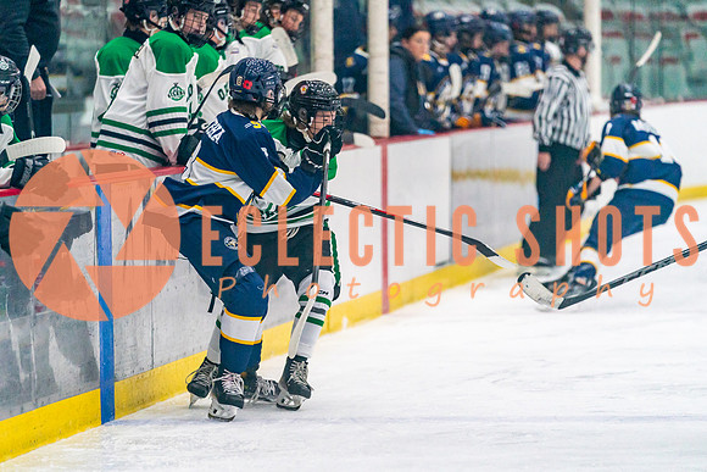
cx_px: 296
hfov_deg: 8.6
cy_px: 265
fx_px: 4695
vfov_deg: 5.8
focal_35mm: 239
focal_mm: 200
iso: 3200
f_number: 2.8
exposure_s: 1/1250
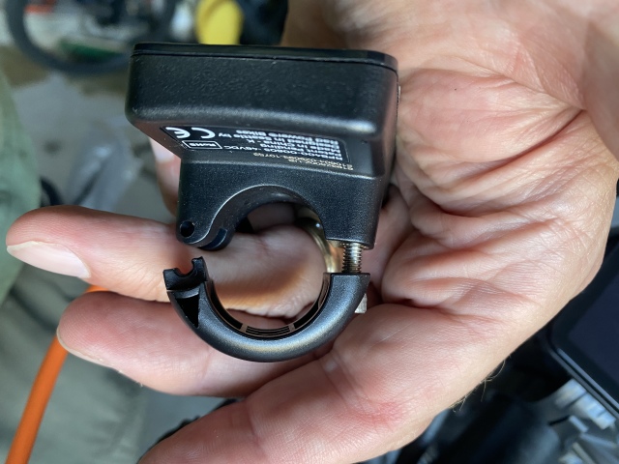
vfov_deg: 53.1
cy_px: 232
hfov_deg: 67.3
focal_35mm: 26
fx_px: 465
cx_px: 310
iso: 125
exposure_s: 1/84
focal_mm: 4.25
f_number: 1.8
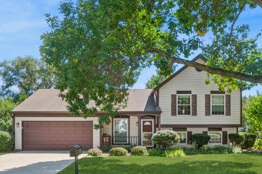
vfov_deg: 42.3
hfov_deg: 60.3
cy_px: 87
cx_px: 131
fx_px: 226
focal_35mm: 31
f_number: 8
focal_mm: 31
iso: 400
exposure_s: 1/250
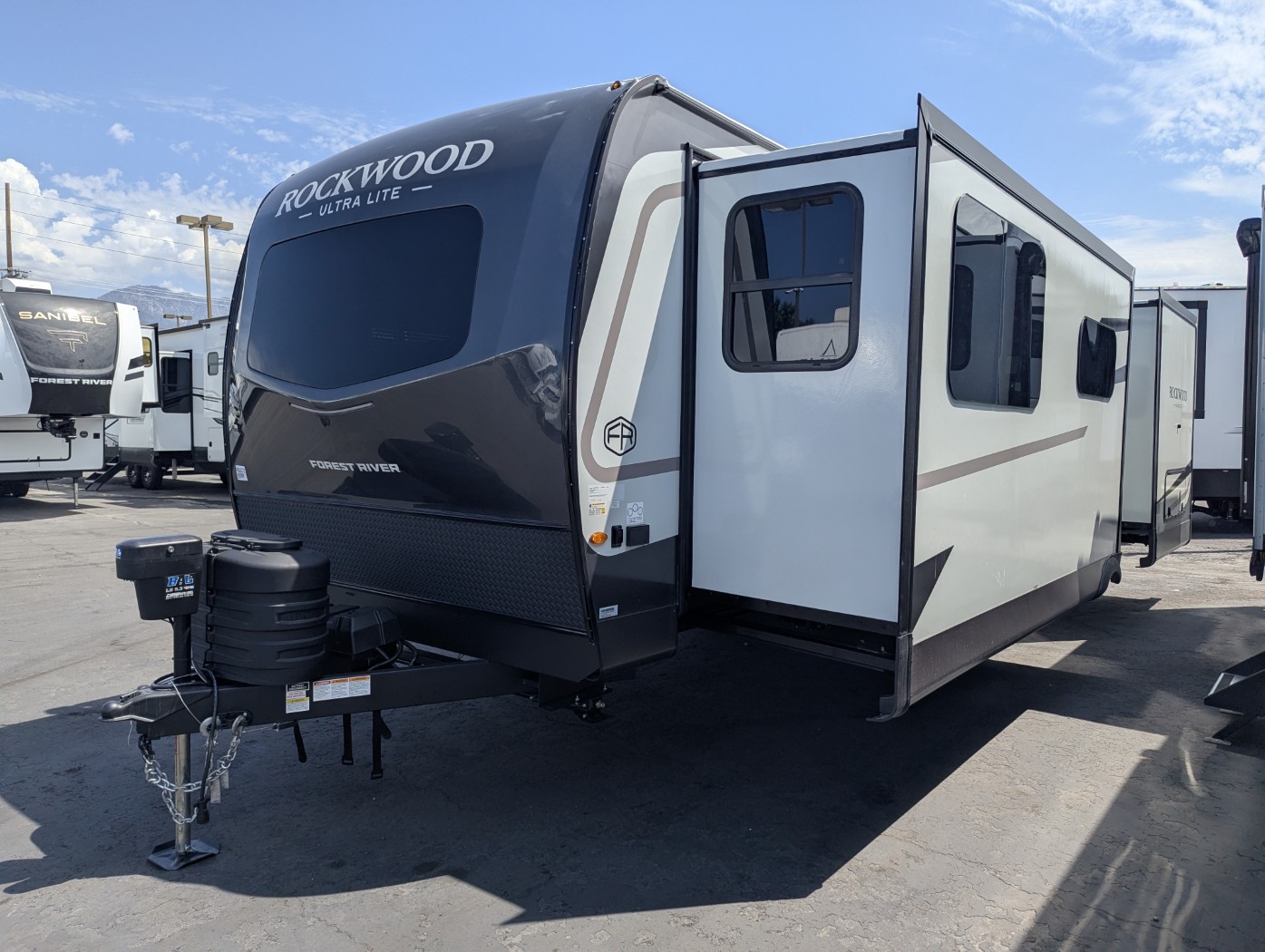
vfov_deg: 56.9
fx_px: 878
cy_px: 476
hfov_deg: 71.5
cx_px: 632
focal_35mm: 24
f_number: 1.85
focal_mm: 6.81
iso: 48
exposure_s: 1/2410
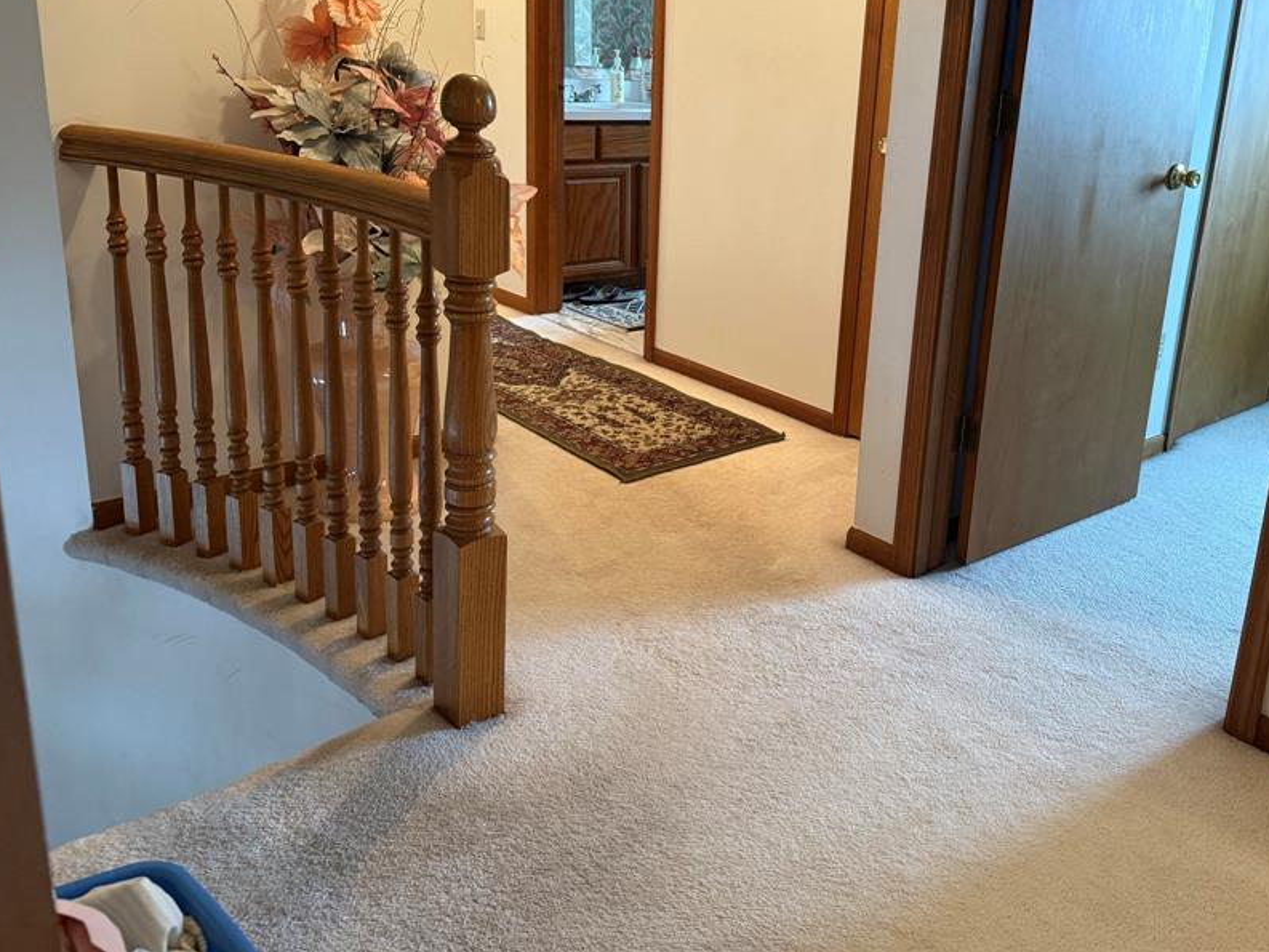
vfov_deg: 45.0
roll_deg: -4.1
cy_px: 339
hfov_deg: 57.5
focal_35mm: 31
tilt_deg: -15.3
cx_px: 805
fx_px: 1137
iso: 250
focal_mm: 6.76
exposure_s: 1/60
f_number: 1.78
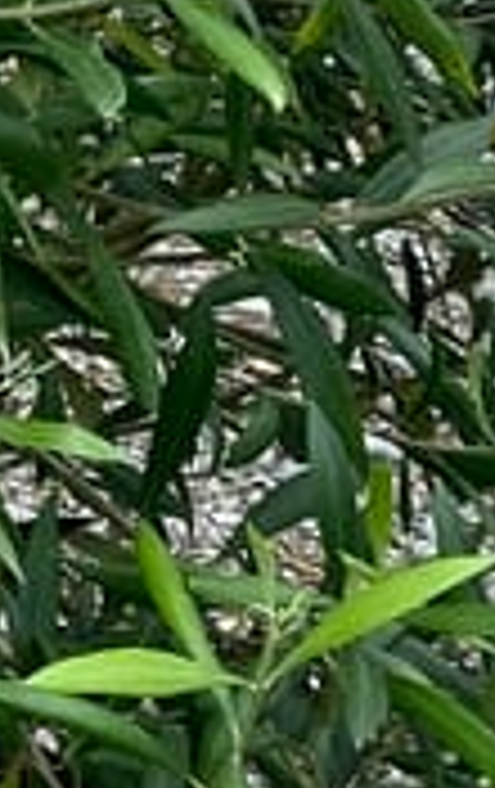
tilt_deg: -13.7
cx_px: -1552
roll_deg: +1.5
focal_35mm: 161
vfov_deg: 12.1
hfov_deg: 6.4
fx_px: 3461
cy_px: -563
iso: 32
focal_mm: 4.25
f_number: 1.8
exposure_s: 1/620
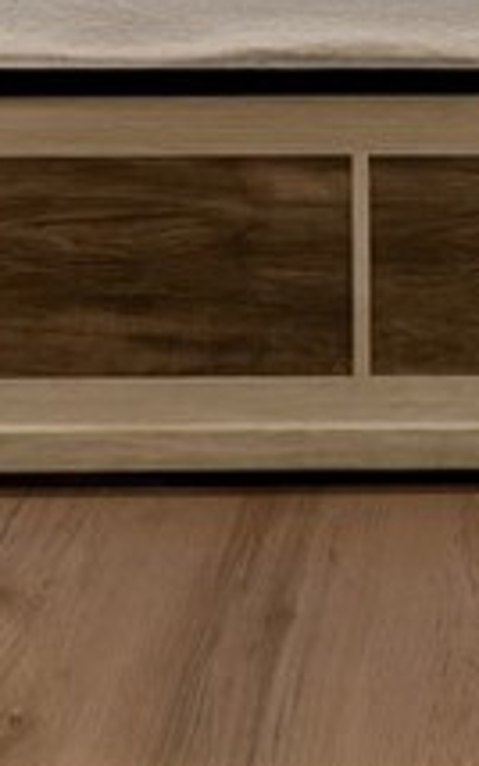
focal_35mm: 83
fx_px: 1731
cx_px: 647
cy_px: -422
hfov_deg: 14.9
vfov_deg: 20.7
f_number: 8
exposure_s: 1/125
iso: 400
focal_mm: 17
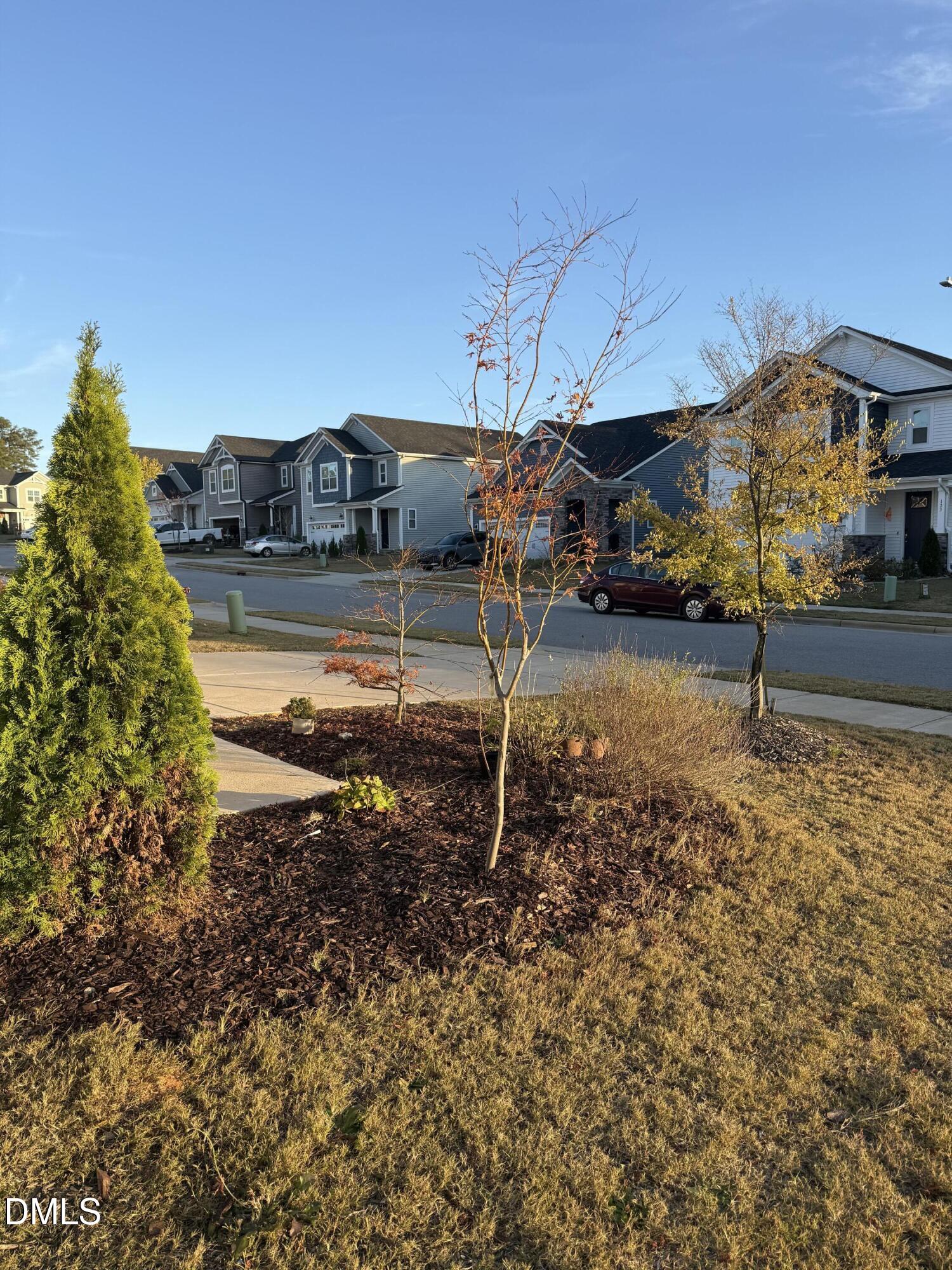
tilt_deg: -5.0
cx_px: 476
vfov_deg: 71.6
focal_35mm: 24
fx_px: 880
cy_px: 635
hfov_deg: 56.8
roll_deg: +0.4
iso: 80
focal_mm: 6.76
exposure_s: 1/1314
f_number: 1.78
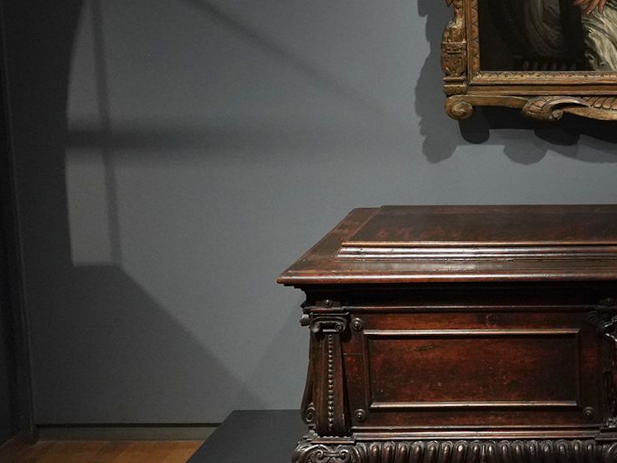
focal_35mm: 63
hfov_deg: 27.5
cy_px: 76
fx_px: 1123
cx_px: 718
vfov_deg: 22.9
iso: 3200
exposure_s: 1/80
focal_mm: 24
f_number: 3.2
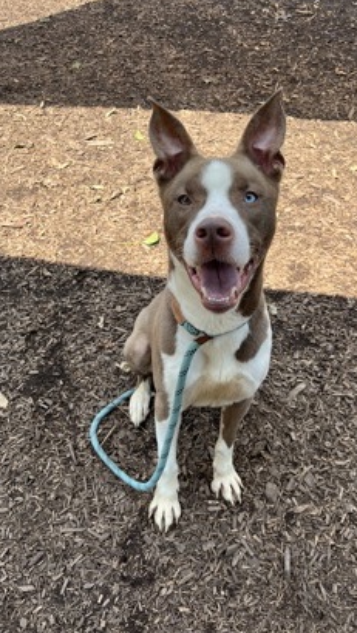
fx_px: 487
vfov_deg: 66.0
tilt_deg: -47.6
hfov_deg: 40.2
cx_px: 192
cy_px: 316
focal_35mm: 29
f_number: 1.6
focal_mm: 5.1
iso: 50
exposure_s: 1/618
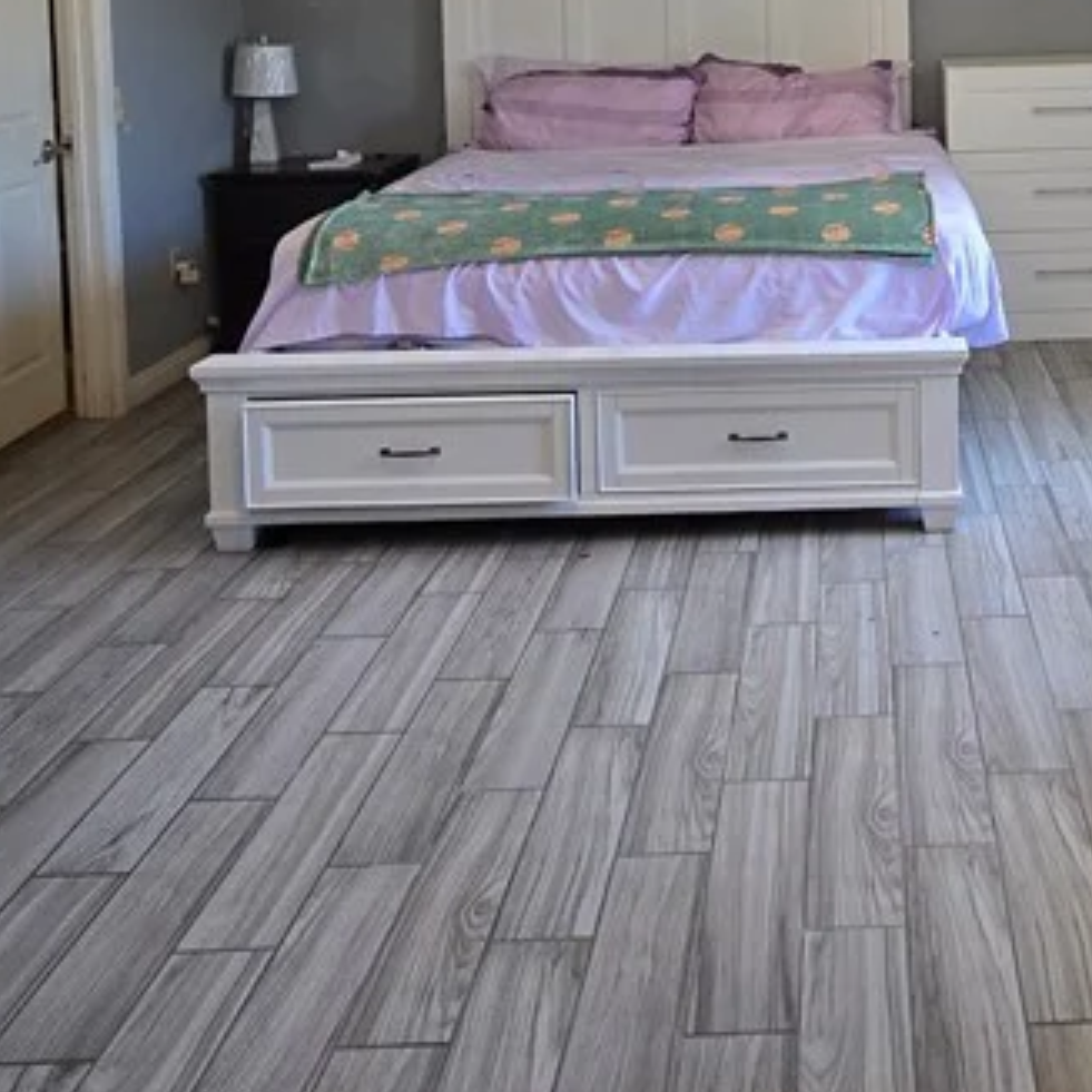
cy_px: 60
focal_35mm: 36
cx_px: 915
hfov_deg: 43.3
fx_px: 1285
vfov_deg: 41.4
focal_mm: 2.2
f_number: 2.2
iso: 125
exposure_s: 1/60
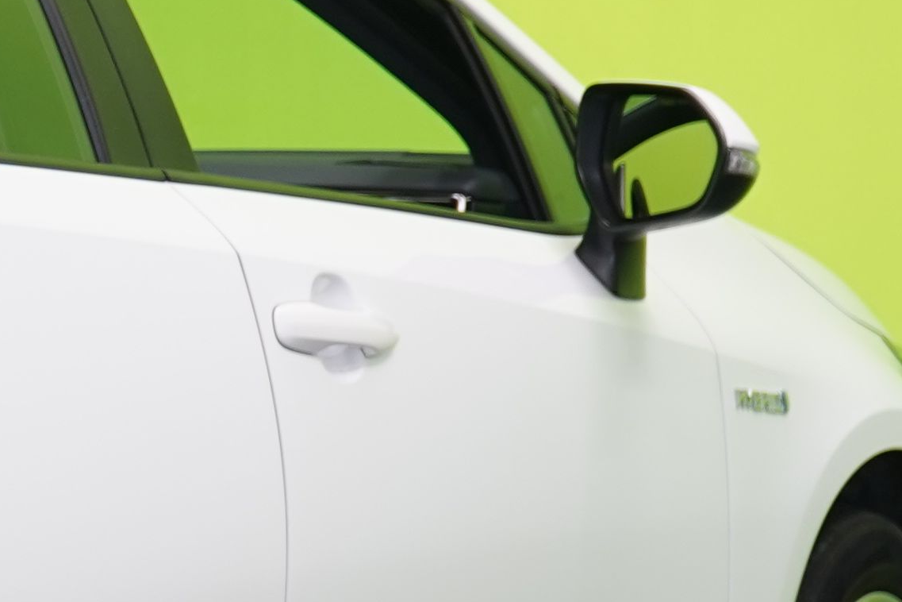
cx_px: -804
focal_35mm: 285
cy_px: 338
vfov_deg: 4.8
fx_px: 7140
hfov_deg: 7.0
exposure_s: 1/30
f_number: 5.6
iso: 400
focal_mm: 54
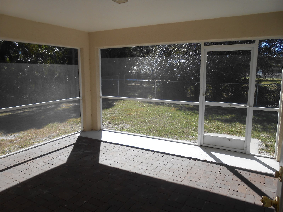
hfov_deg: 67.3
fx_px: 213
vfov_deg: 53.1
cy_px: 106
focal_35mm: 26
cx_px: 142
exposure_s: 1/500
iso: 80
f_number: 3.5
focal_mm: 4.6
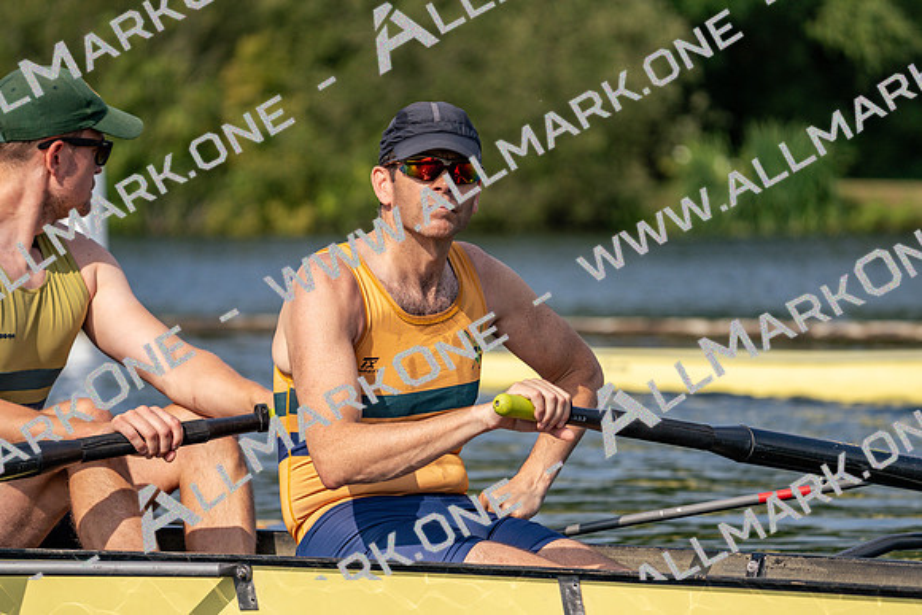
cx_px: 461
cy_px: 308
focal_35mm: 232
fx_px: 5943
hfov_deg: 8.9
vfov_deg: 5.9
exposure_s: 1/1600
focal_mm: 232
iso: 200
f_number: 5.6
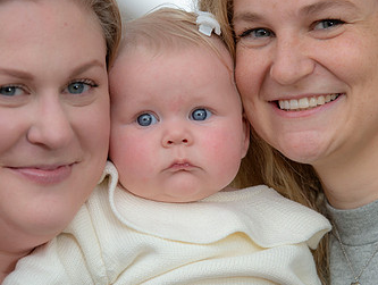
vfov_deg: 5.2
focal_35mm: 286
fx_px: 3129
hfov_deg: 6.9
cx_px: 239
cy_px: 133
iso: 160
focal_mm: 150
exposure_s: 1/200
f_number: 3.5
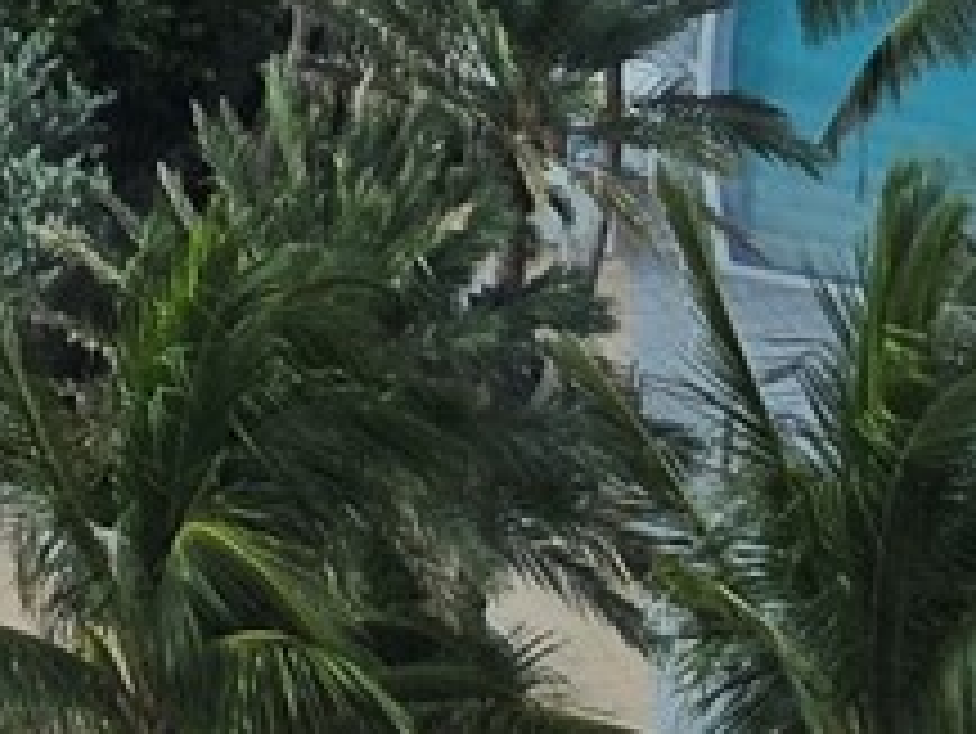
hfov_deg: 17.4
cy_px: -1211
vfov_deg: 11.6
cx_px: -675
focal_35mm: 96
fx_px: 2708
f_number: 1.9
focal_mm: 2.2
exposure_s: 1/2537
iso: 32
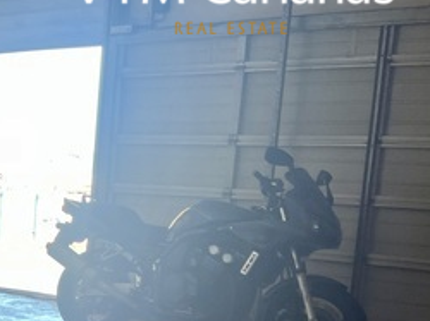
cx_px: -174
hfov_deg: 21.8
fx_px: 968
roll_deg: +0.2
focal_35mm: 78
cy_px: 324
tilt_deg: -7.2
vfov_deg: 18.4
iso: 50
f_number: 1.6
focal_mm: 5.1
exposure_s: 1/100
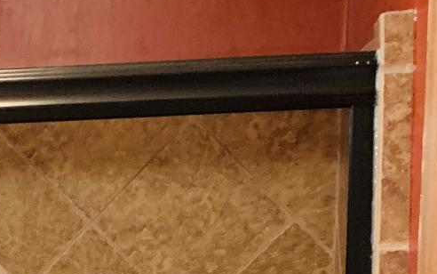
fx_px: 1334
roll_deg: +1.5
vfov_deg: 10.9
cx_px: -29
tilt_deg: -12.1
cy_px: 493
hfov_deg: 18.0
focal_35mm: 112
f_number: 1.8
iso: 640
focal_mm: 4.25
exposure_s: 1/30
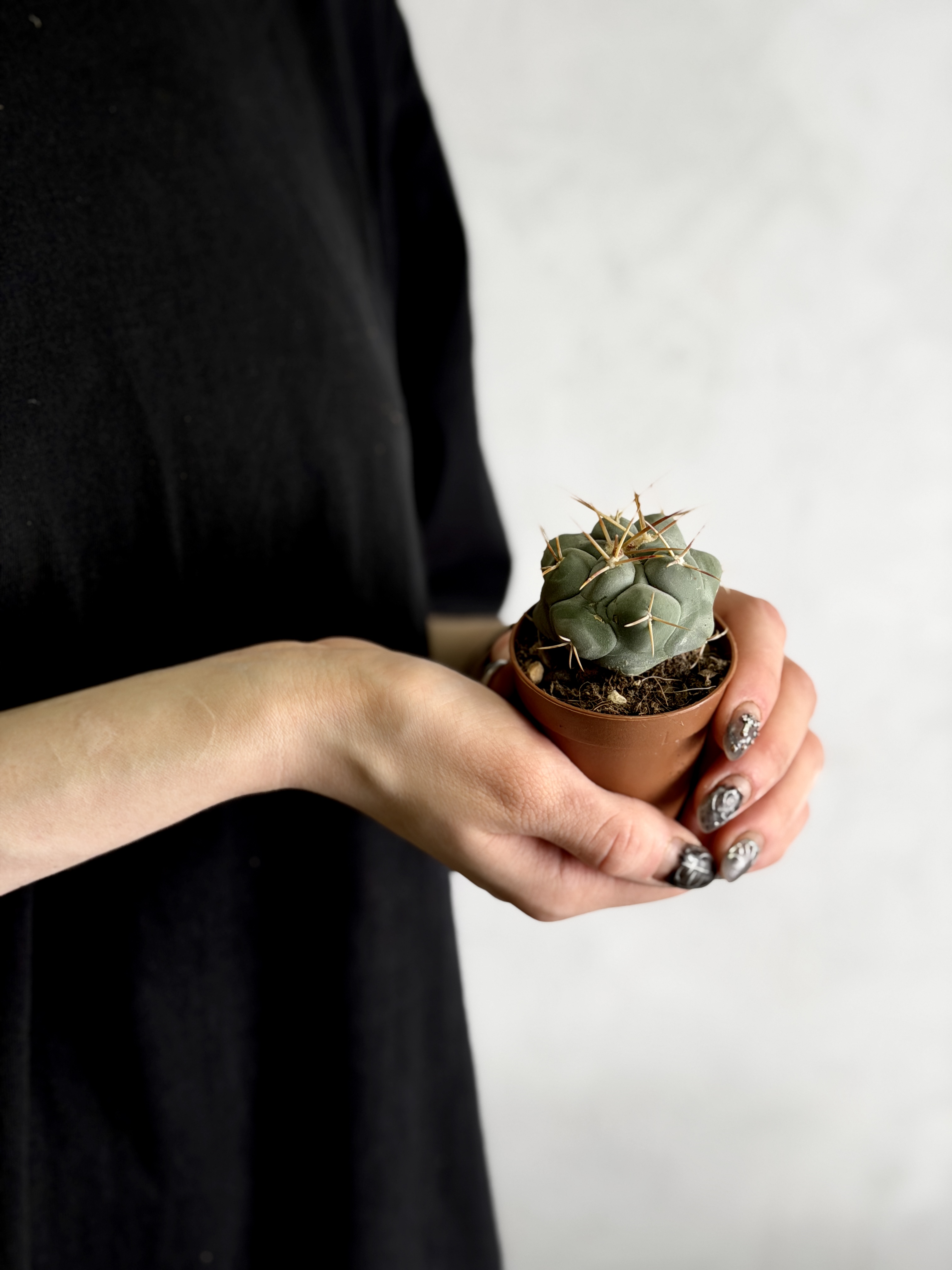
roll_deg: -2.8
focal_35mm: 48
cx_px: 476
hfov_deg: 30.3
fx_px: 1760
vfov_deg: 39.7
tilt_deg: -10.7
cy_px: 635
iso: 64
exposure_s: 1/269
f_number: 1.78
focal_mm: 6.76
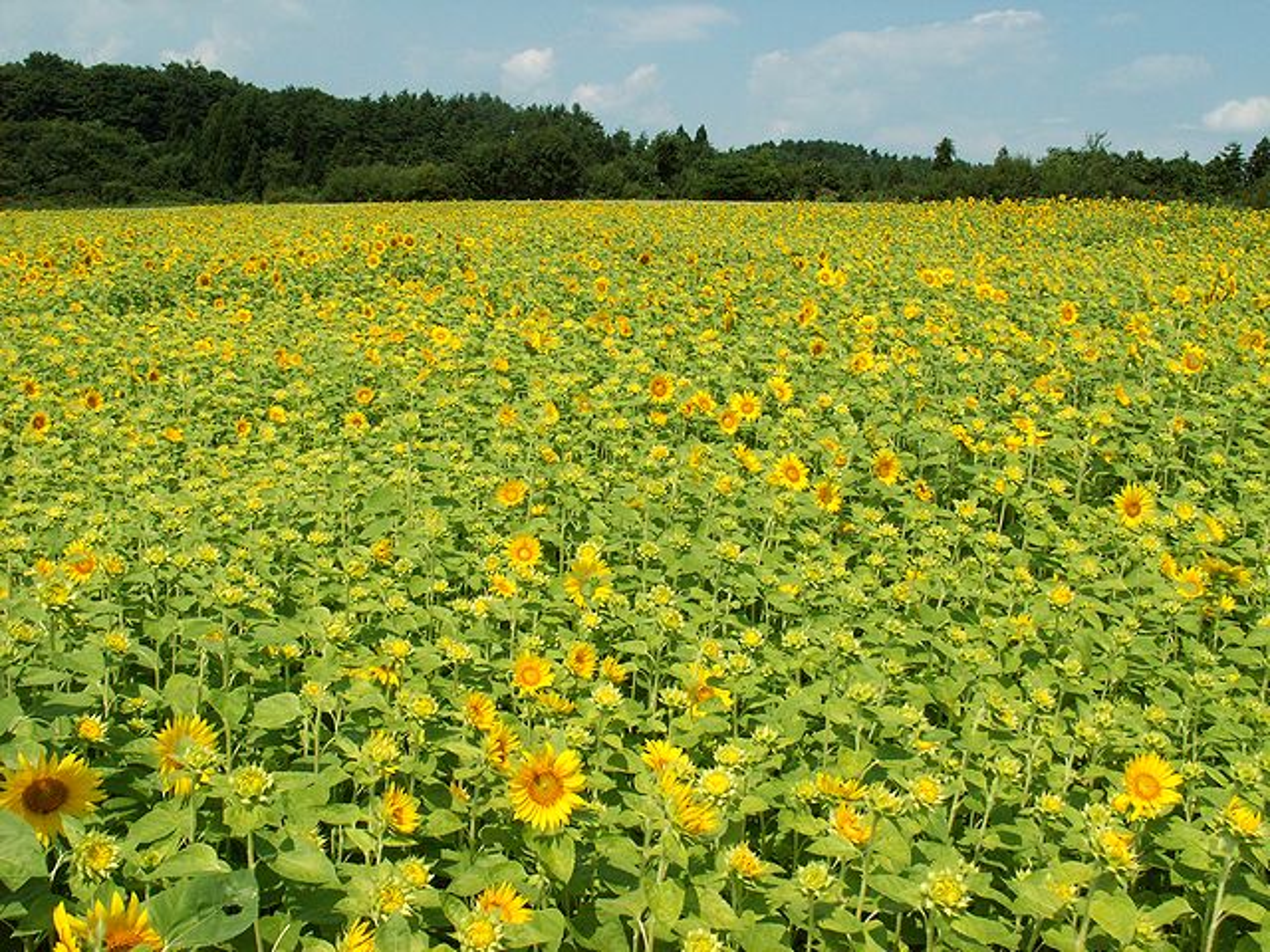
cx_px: 635
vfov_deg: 40.7
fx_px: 1284
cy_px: 476
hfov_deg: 52.6
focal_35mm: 35
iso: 50
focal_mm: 5.86
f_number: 8
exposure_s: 1/250
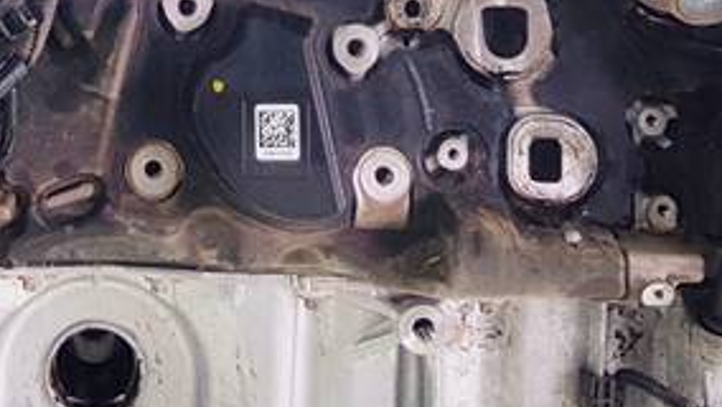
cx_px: 155
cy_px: -254
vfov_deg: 11.3
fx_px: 1953
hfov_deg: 20.7
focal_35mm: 102
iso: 80
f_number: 1.7
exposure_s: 1/100
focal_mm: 4.2
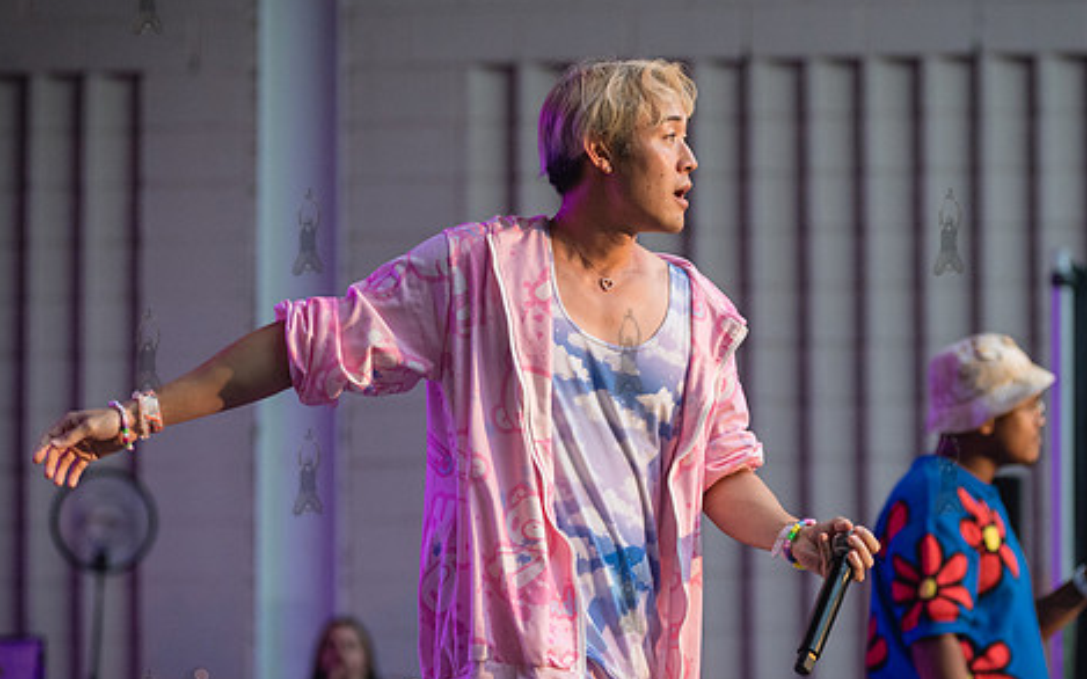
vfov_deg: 5.9
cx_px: 744
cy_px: 315
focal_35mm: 221
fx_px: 6546
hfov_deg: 9.5
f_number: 3.5
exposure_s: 1/640
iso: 2000
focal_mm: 145
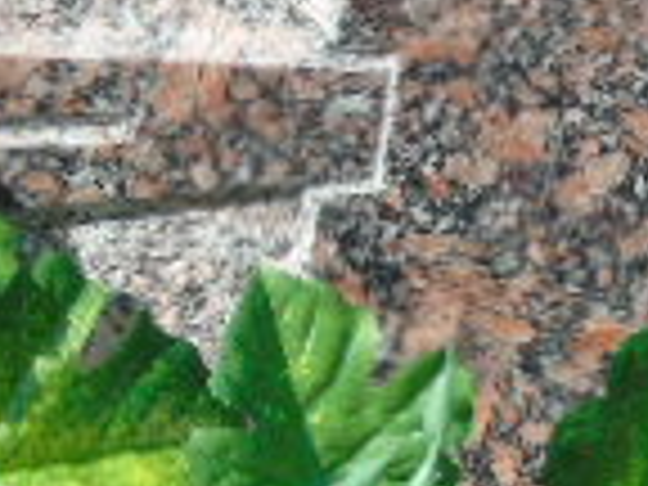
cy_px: 675
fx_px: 11812
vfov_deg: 2.4
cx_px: 1323
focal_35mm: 631
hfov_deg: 3.1
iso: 80
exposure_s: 1/400
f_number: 4.7
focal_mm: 25
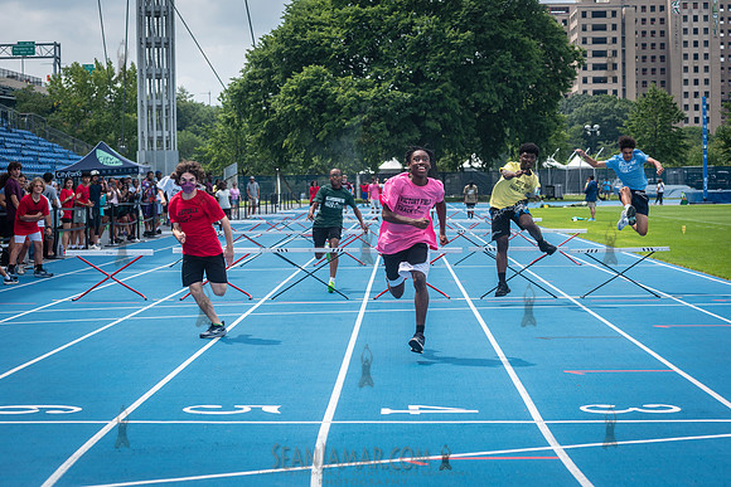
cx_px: 366
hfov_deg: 25.4
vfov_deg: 17.1
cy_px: 244
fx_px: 1625
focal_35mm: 80
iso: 160
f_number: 5
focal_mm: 80
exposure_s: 1/800
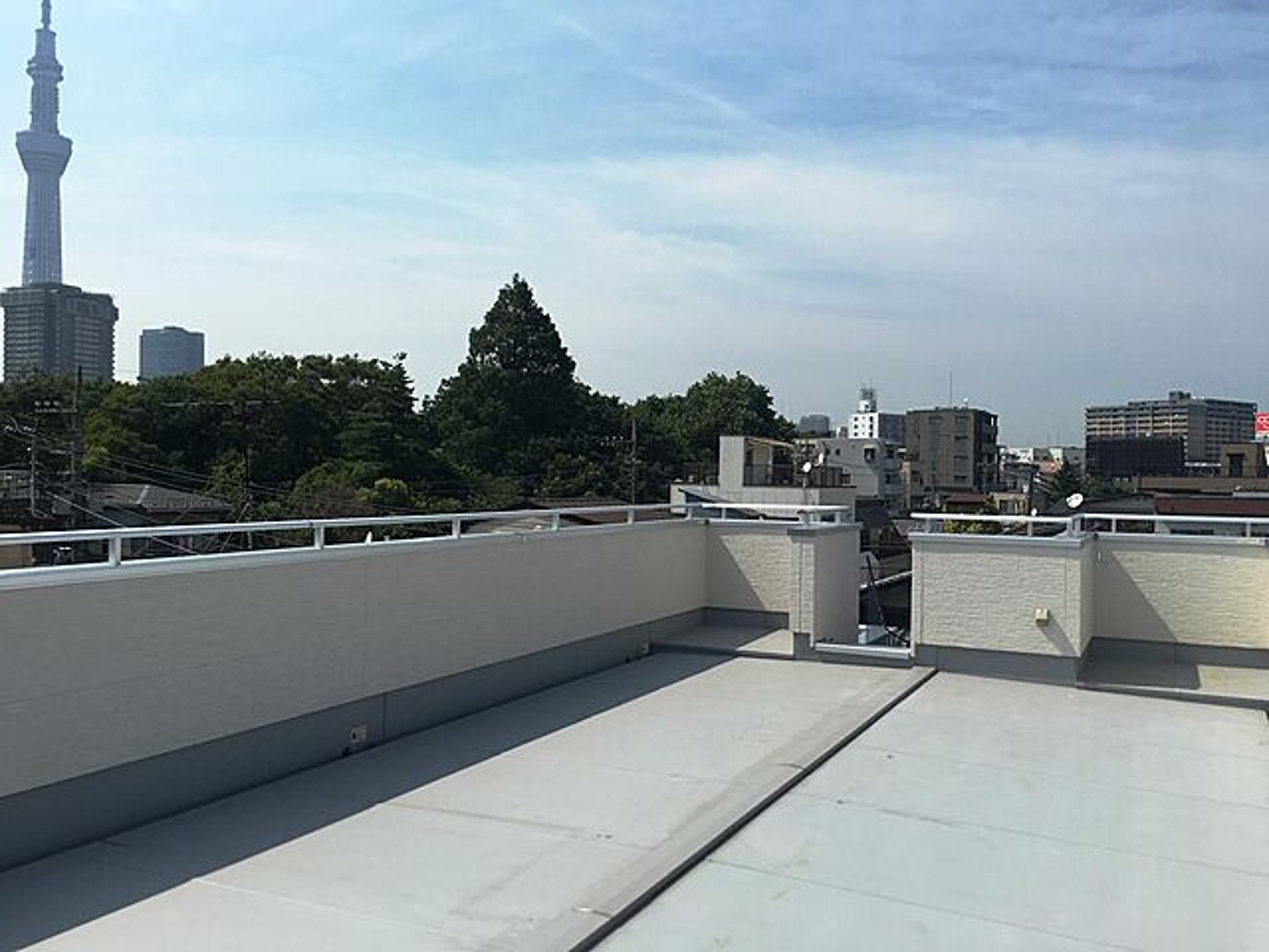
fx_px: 1063
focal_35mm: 29
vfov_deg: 48.2
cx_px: 634
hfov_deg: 61.7
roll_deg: -1.7
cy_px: 476
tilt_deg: +1.6
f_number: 2.2
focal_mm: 4.15
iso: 25
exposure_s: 1/3077
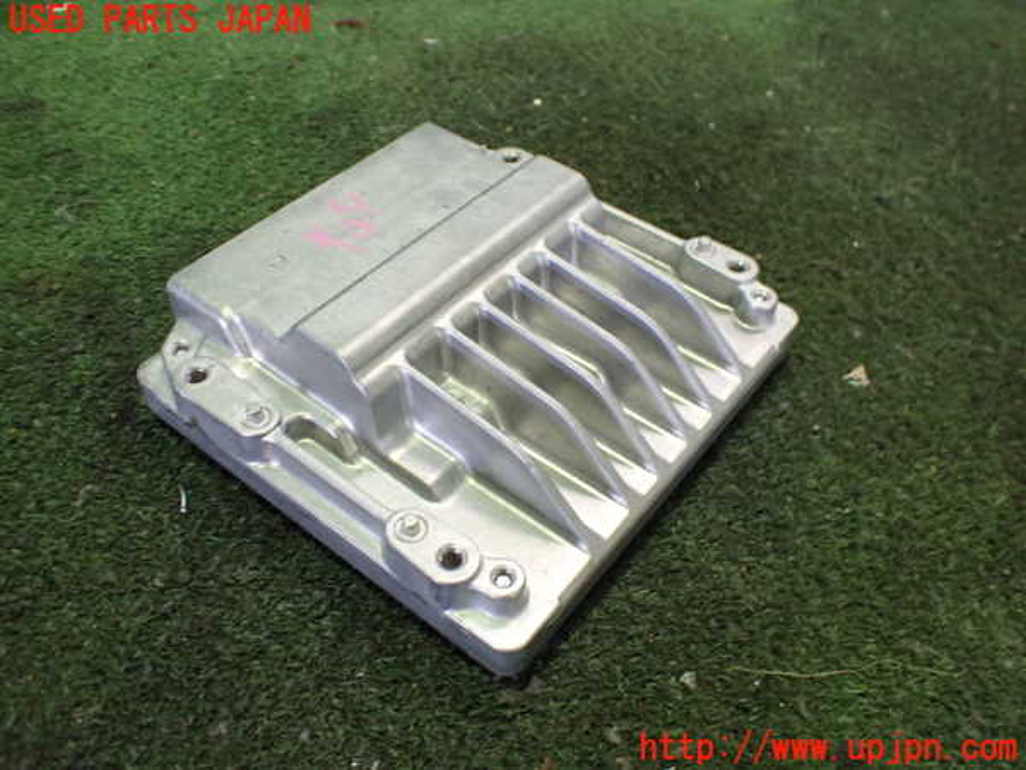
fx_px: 889
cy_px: 385
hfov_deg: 60.0
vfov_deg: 46.8
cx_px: 513
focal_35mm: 30
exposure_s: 1/60
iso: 800
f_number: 2.3
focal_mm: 5.4
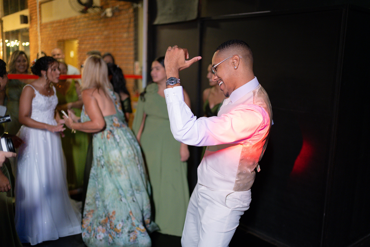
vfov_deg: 37.9
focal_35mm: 35
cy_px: 124
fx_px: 360
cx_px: 185
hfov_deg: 54.4
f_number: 1.4
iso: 2000
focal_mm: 35
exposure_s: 1/400
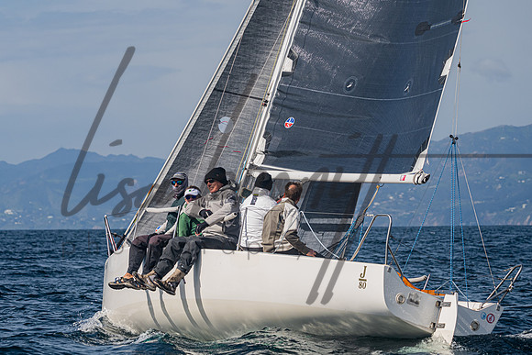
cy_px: 137
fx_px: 2994
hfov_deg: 10.1
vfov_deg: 6.8
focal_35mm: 203
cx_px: 202
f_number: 6.3
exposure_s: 1/2000
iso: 320
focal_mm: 155
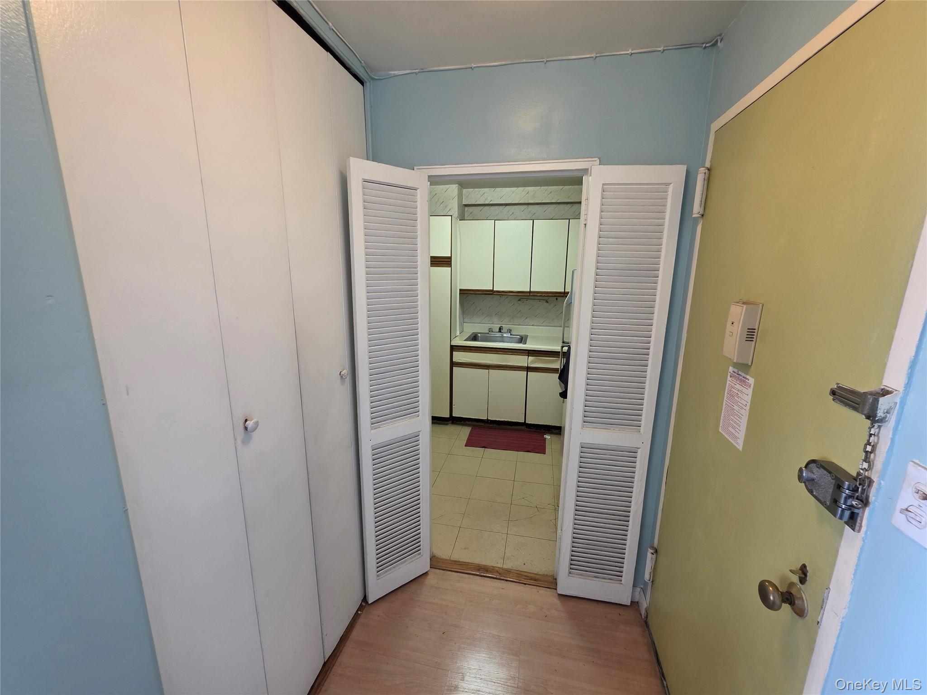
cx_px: 464
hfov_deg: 106.2
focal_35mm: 13
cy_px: 348
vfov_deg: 89.9
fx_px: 348
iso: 200
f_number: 1.9
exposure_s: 1/60
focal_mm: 2.2
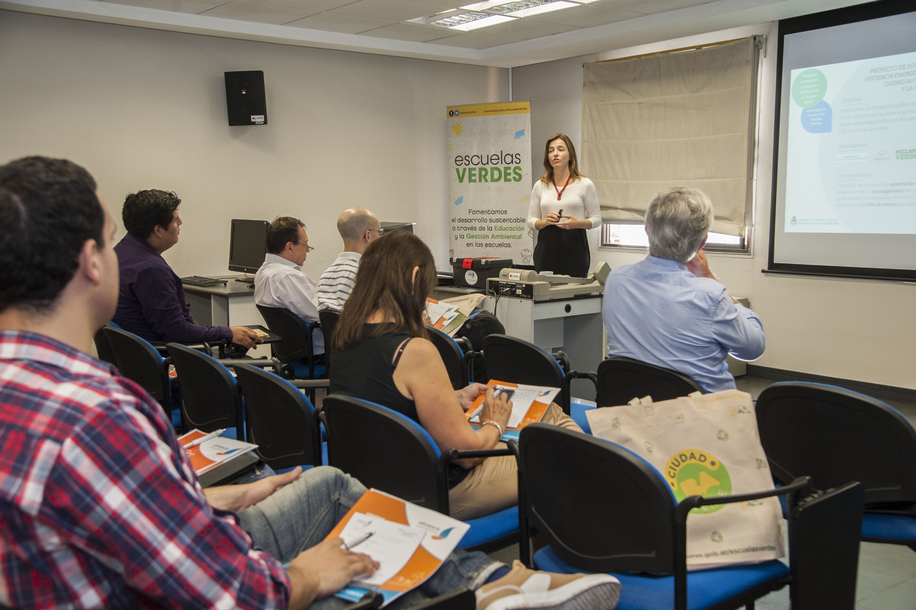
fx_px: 966
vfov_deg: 35.0
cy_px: 305
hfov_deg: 50.7
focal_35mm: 38
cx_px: 458
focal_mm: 38
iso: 1600
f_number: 5
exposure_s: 1/100
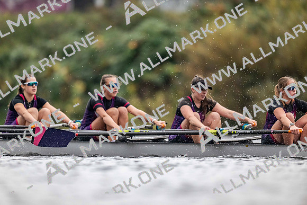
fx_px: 5118
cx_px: 154
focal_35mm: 600
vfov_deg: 2.3
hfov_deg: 3.4
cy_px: 102
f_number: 4
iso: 3200
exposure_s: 1/2500
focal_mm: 600
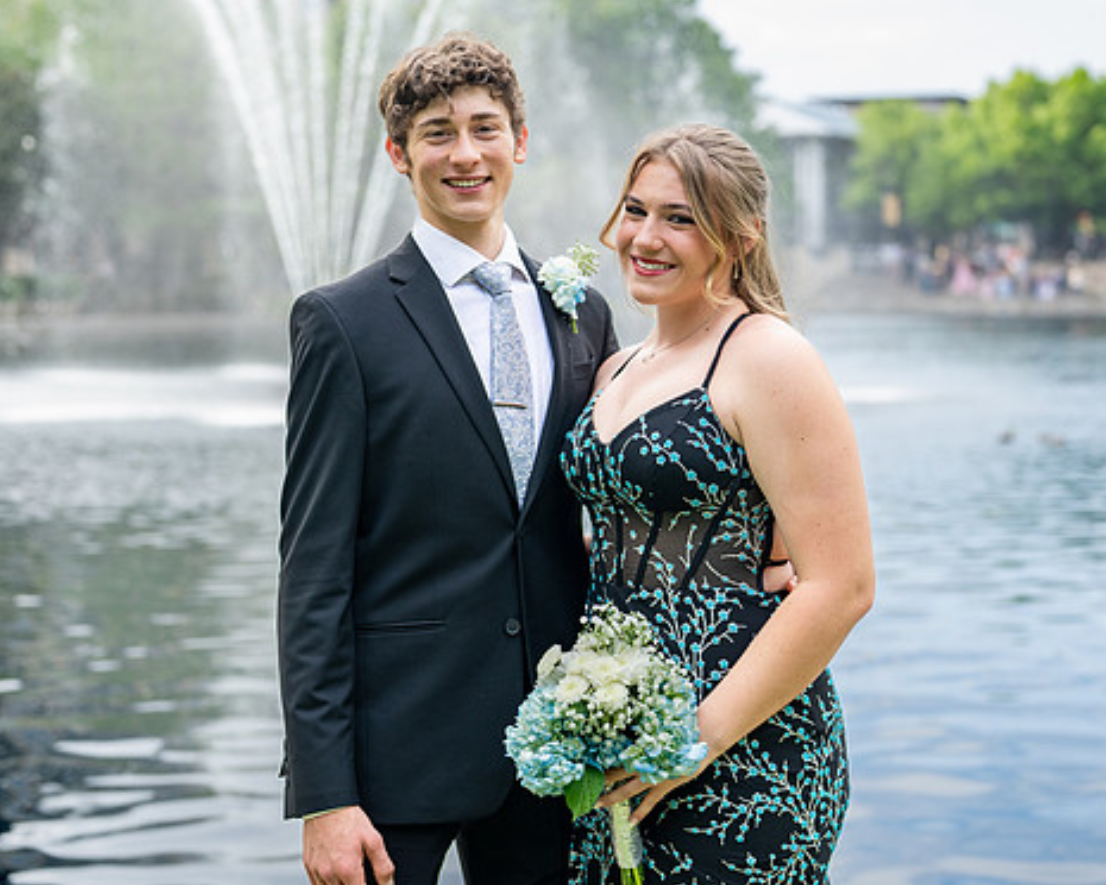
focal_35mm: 65
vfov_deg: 23.5
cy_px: 410
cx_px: 600
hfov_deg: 29.1
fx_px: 2128
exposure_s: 1/500
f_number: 2.5
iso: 200
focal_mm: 50
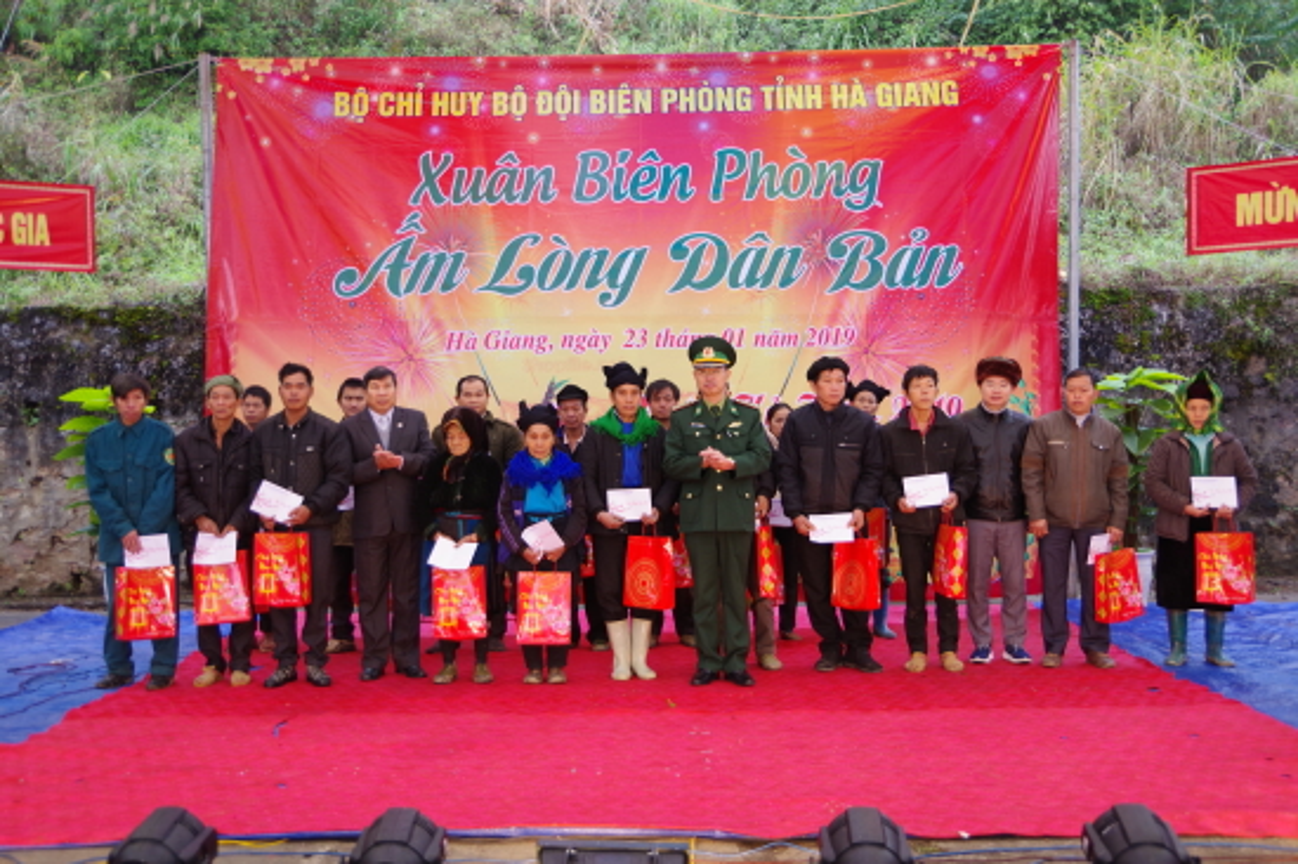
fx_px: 1297
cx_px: 649
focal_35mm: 36
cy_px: 432
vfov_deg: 36.8
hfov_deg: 53.2
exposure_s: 1/60
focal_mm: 24
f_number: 4
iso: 400
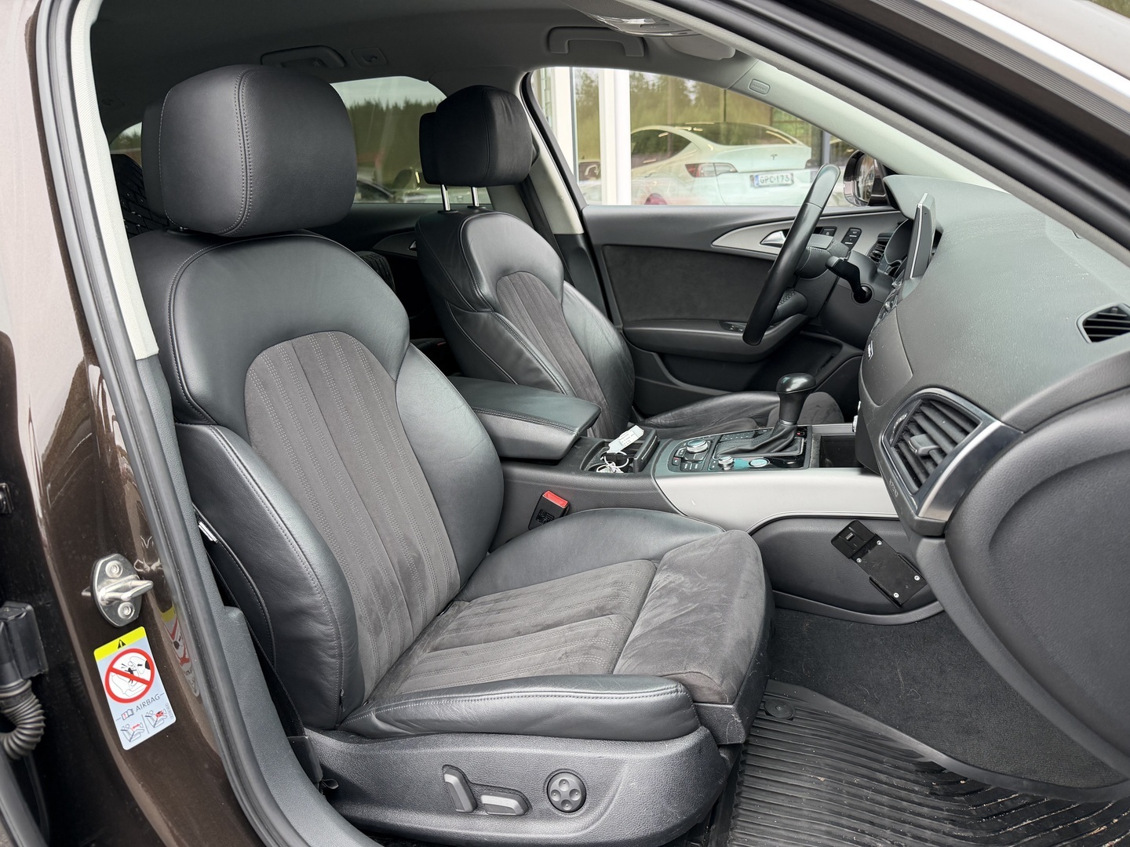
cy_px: 424
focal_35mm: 24
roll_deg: +3.1
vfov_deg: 56.8
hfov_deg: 71.6
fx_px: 783
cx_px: 565
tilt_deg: -16.5
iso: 160
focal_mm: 6.76
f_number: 1.78
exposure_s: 1/219
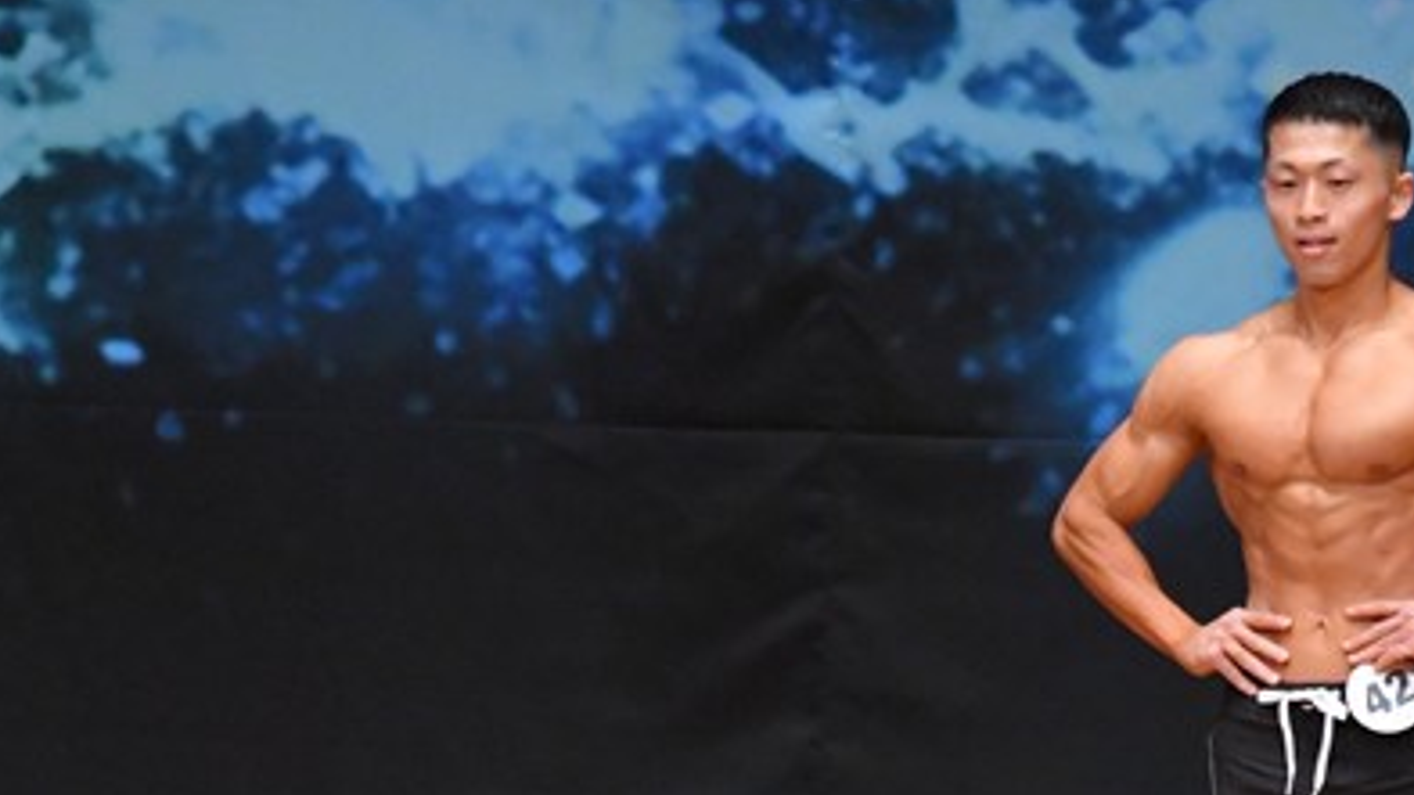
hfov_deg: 3.7
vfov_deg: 2.1
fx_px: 22045
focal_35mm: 588
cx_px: 1139
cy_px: 903
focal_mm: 190
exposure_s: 1/400
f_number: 5.6
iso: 8000
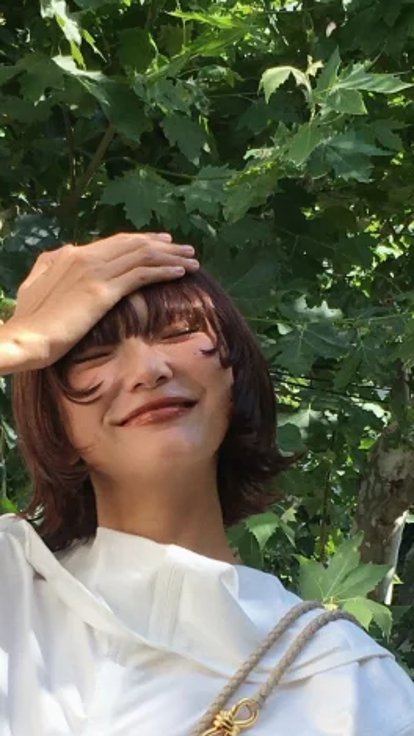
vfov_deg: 21.6
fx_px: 1892
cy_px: 647
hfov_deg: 12.5
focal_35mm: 97
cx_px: 144
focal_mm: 4.15
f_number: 2.2
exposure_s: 1/569
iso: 25
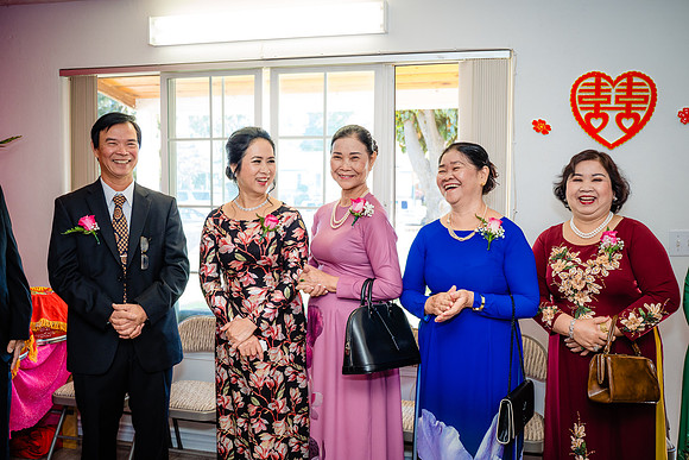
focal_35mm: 32
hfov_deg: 58.7
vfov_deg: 41.1
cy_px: 230
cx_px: 344
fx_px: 613
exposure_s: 1/160
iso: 1000
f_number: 4
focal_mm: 32
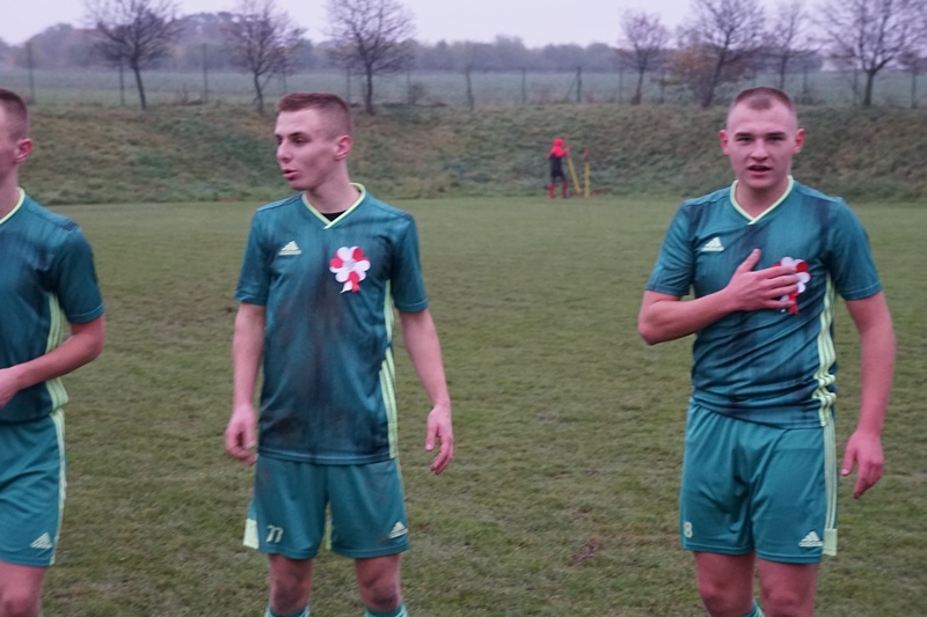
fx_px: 2111
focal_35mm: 82
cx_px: 464
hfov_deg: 24.8
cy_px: 308
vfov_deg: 16.6
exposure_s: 1/160
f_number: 5.6
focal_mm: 55
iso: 2500
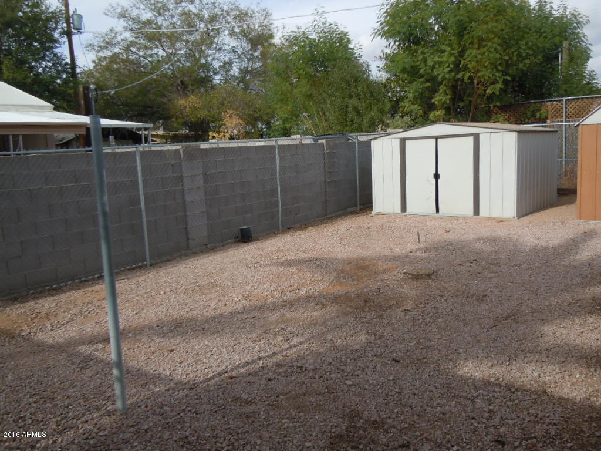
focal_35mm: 30
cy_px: 226
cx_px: 300
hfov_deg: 60.0
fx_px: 521
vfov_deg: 46.8
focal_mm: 5.4
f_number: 3.5
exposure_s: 1/800
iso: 100
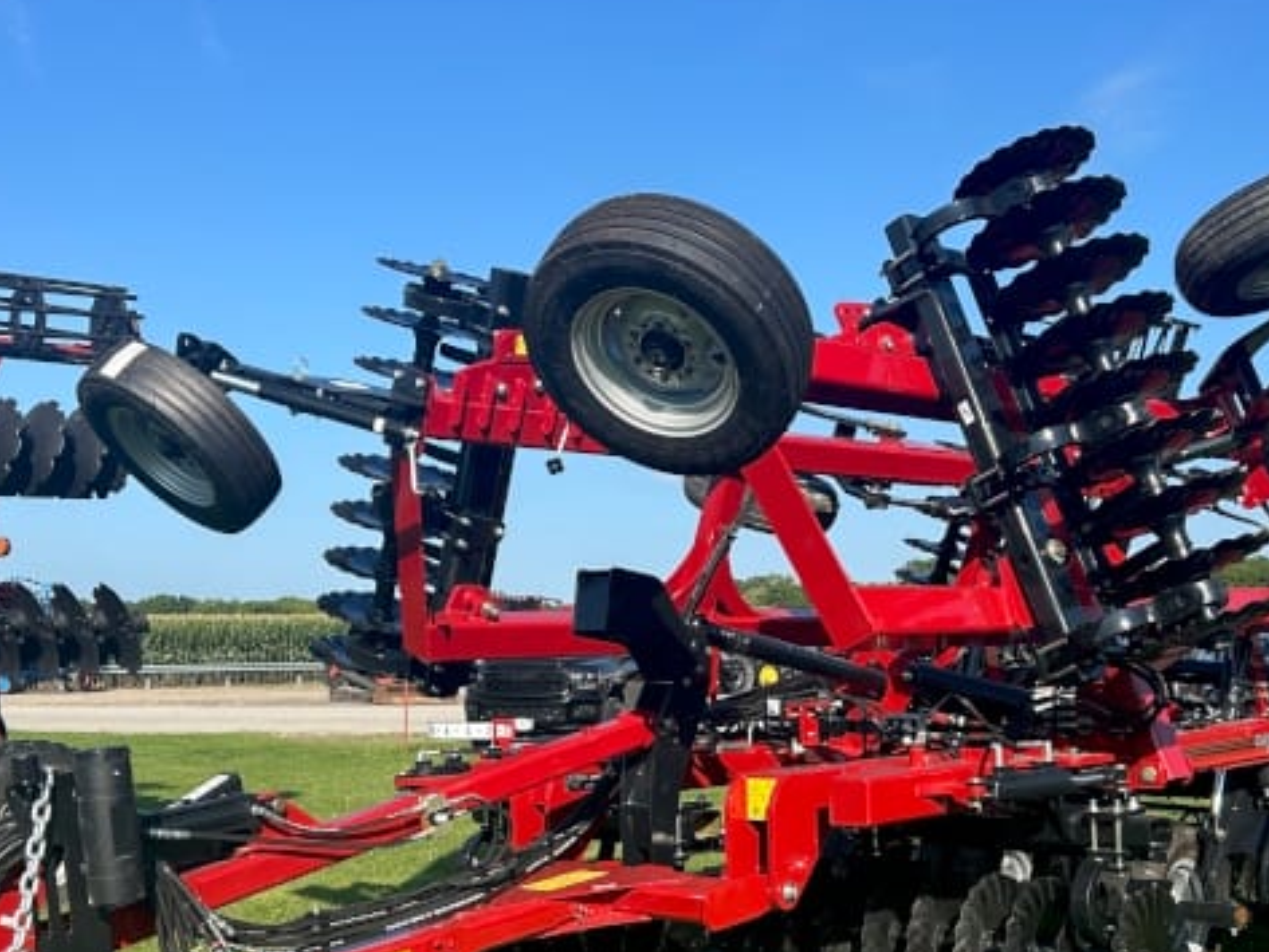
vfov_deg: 32.4
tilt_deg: -0.5
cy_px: 678
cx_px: 695
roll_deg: -0.2
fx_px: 1613
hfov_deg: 42.9
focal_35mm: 44
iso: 50
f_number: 1.5
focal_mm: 5.7
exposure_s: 1/2632
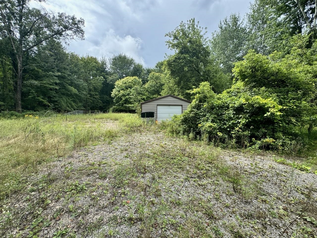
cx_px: 158
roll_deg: -1.3
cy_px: 119
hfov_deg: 102.1
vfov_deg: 85.7
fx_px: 128
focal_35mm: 14
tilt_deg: -5.5
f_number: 2.2
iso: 40
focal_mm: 2.22
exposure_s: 1/518
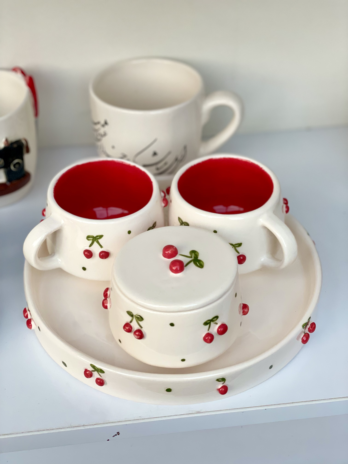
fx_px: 697
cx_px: 174
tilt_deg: -39.5
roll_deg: +1.8
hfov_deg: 28.0
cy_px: 232
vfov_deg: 36.8
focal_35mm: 52
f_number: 2
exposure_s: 1/122
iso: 160
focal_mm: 6
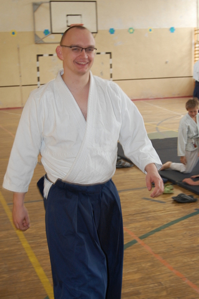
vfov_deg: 33.4
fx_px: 499
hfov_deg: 22.6
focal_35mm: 60
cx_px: 100
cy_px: 150
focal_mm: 40
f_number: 5
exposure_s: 1/60
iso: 400
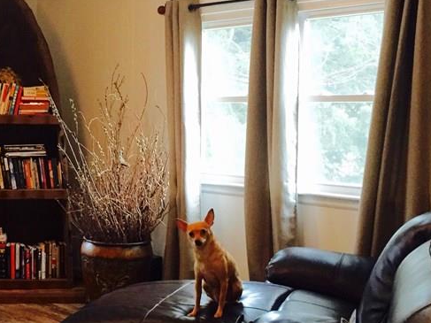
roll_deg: -0.5
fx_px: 759
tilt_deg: -6.0
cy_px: 165
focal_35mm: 61
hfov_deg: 30.8
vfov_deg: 24.0
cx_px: 80
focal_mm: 4.15
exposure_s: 1/30
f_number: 2.2
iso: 160
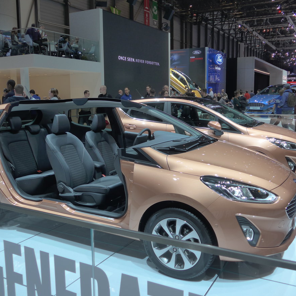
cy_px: 150
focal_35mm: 35
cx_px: 136
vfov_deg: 47.2
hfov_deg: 47.2
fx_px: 339
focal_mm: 6
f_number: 2
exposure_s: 1/200
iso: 160
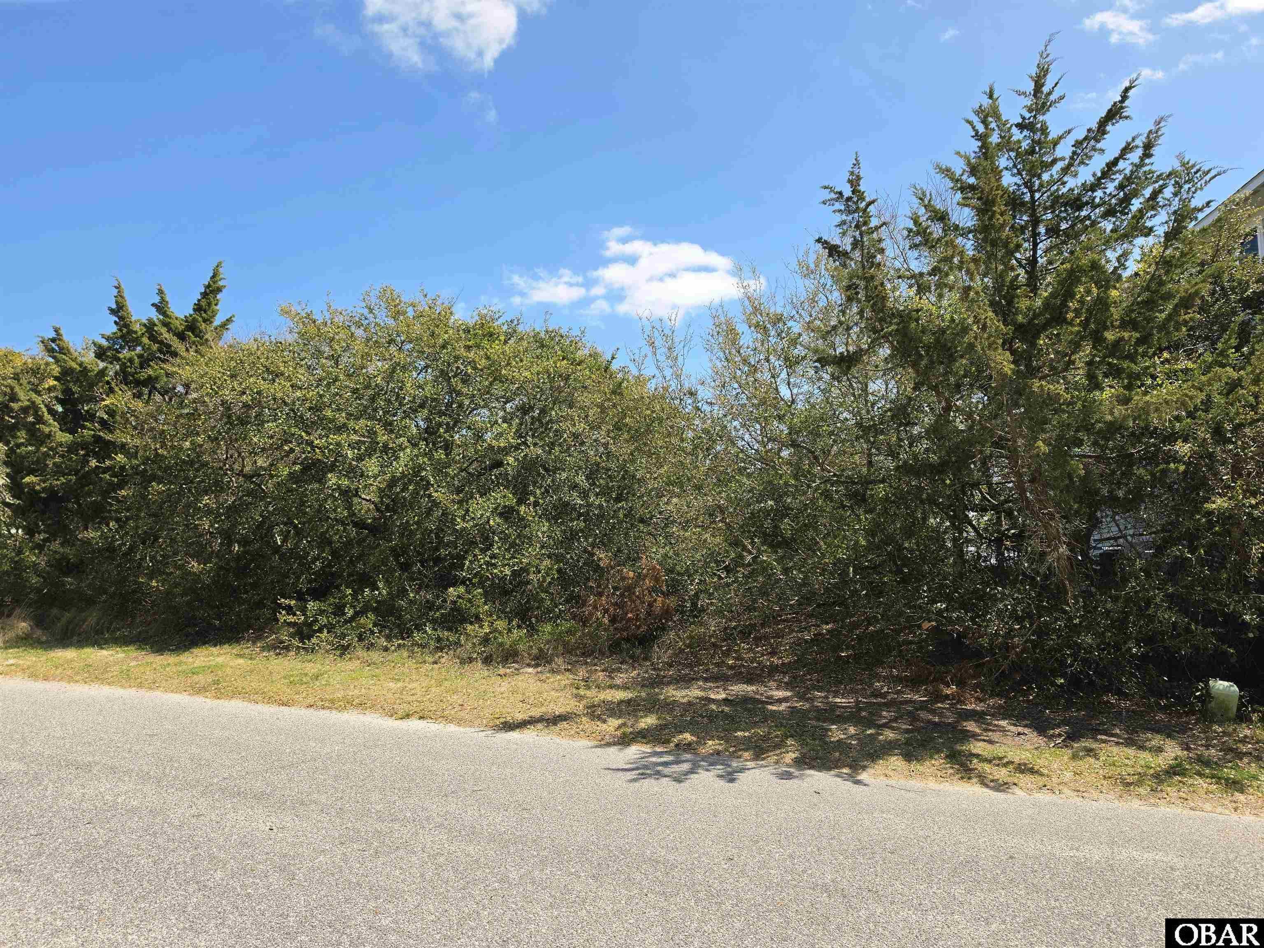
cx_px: 632
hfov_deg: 73.9
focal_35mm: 23
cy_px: 474
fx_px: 840
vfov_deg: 58.9
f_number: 1.4
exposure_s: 1/10000
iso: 64
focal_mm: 6.5
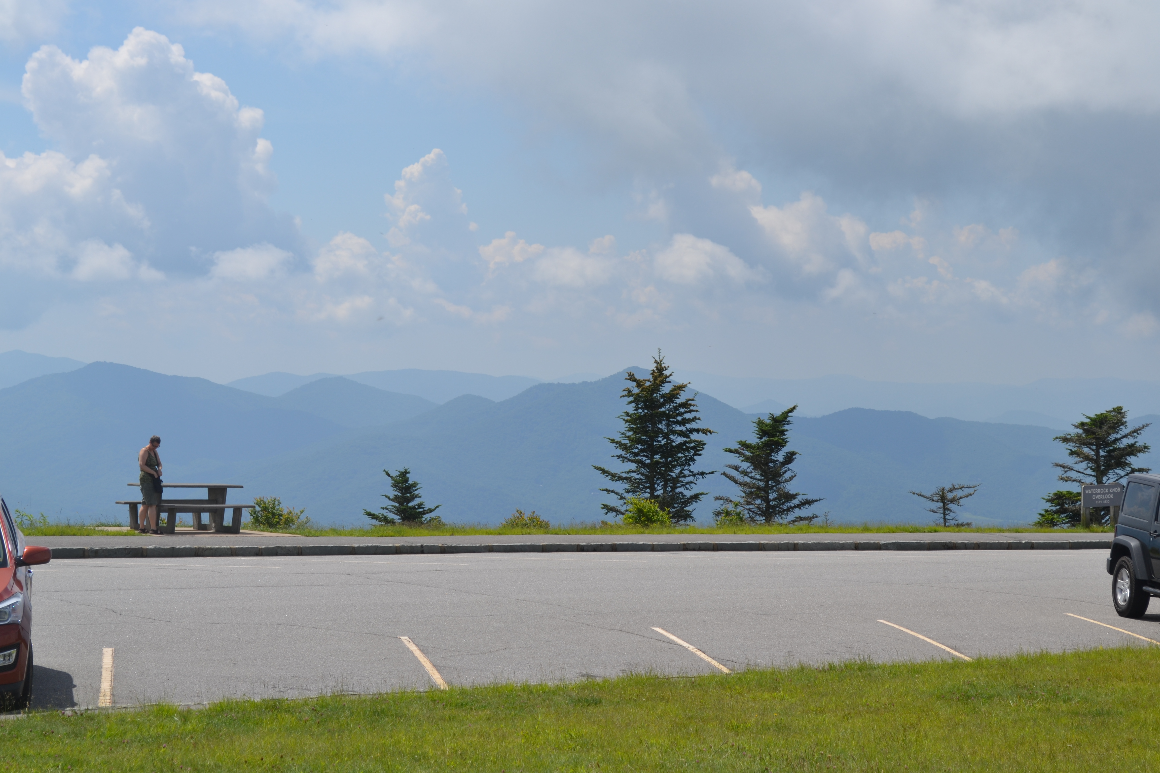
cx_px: 580
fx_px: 2658
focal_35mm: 82
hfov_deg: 24.6
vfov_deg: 16.6
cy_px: 386
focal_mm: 55
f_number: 9
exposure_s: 1/320
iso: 100
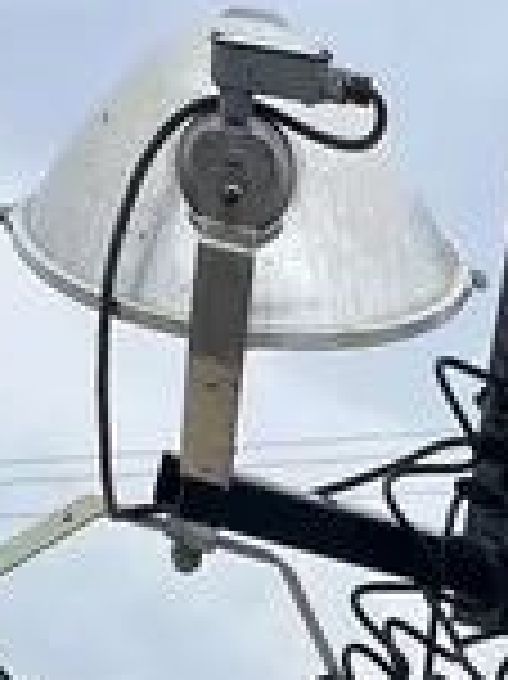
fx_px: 2469
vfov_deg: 12.3
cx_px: 818
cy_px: 1641
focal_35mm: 126
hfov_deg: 11.2
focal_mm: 5.1
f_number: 1.6
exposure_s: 1/1106
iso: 50
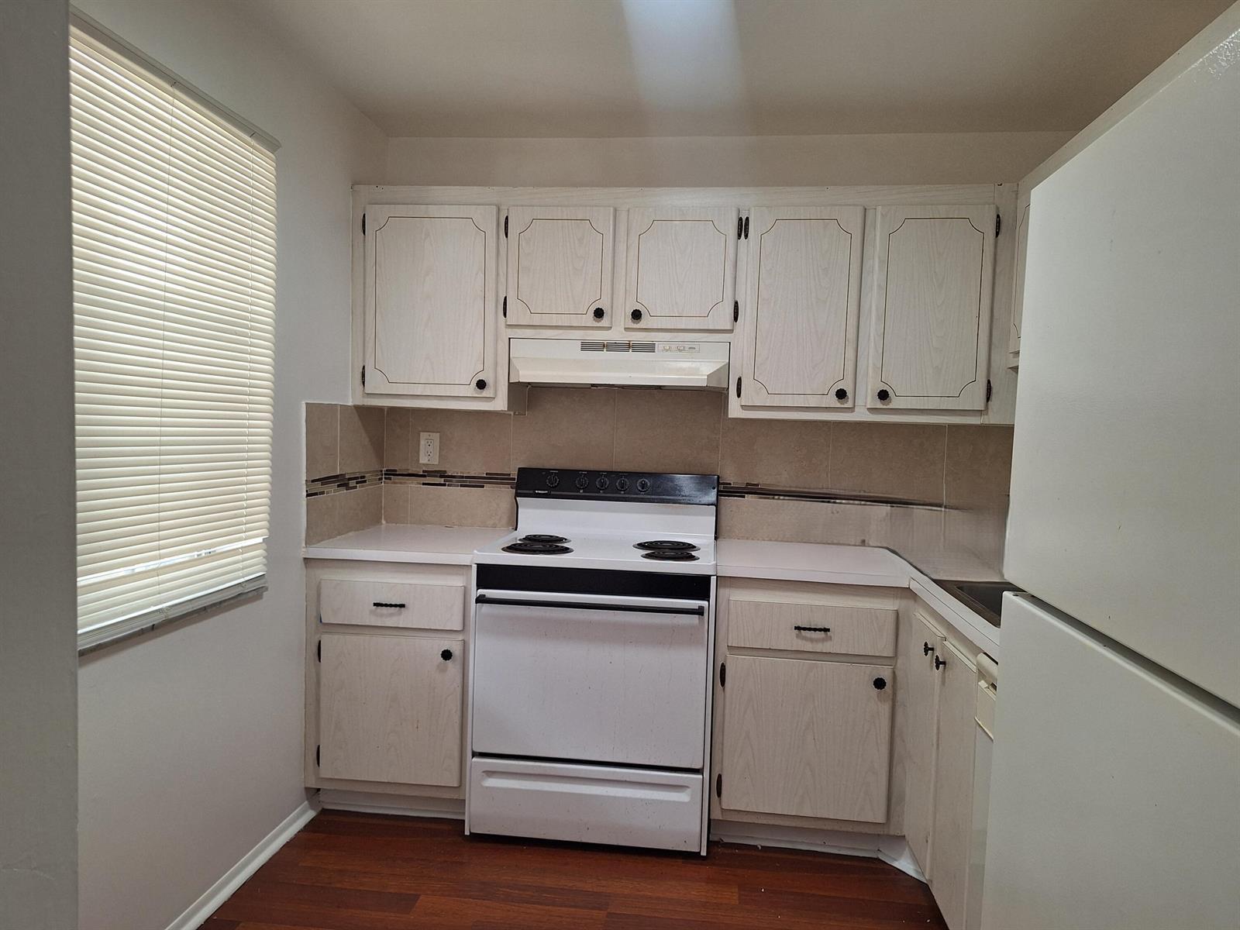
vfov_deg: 58.9
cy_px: 465
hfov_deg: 73.9
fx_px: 824
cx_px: 620
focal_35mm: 23
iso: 64
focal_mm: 5.54
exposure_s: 1/40
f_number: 1.8
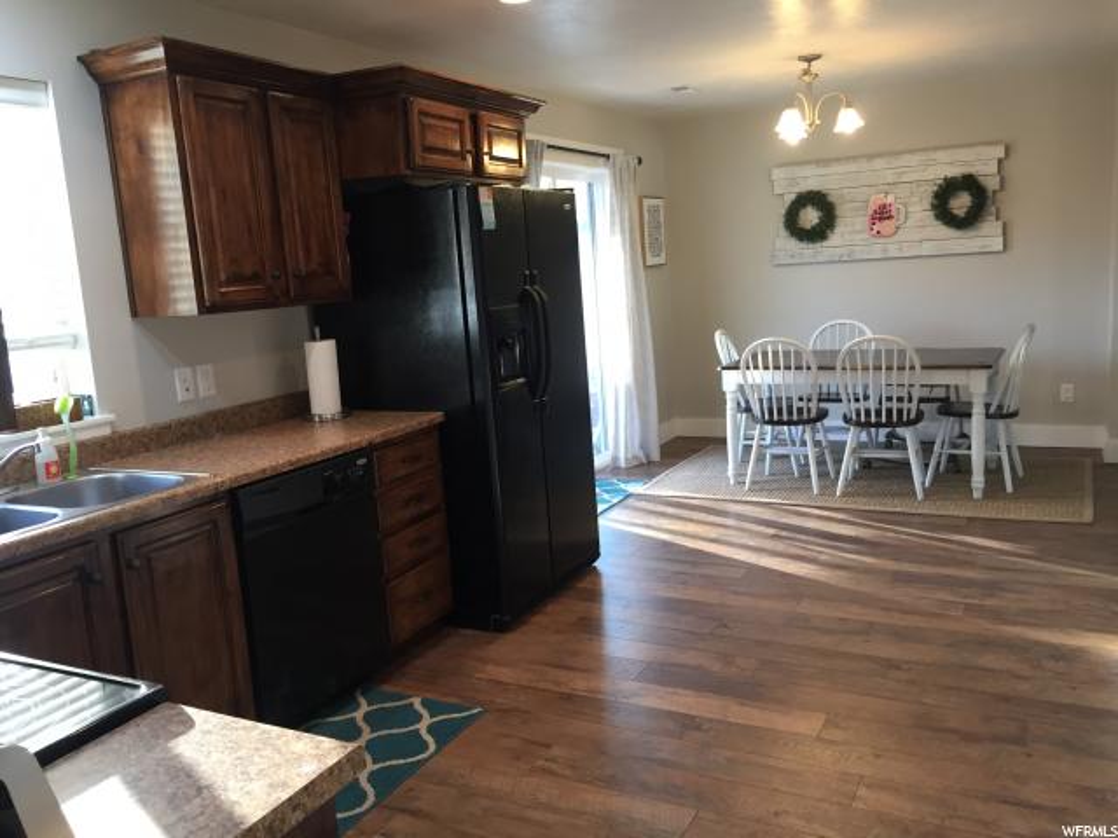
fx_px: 937
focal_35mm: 29
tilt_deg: -10.3
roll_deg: +2.9
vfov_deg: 48.2
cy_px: 419
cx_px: 559
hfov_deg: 61.7
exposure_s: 1/30
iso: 80
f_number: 2.2
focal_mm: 4.15
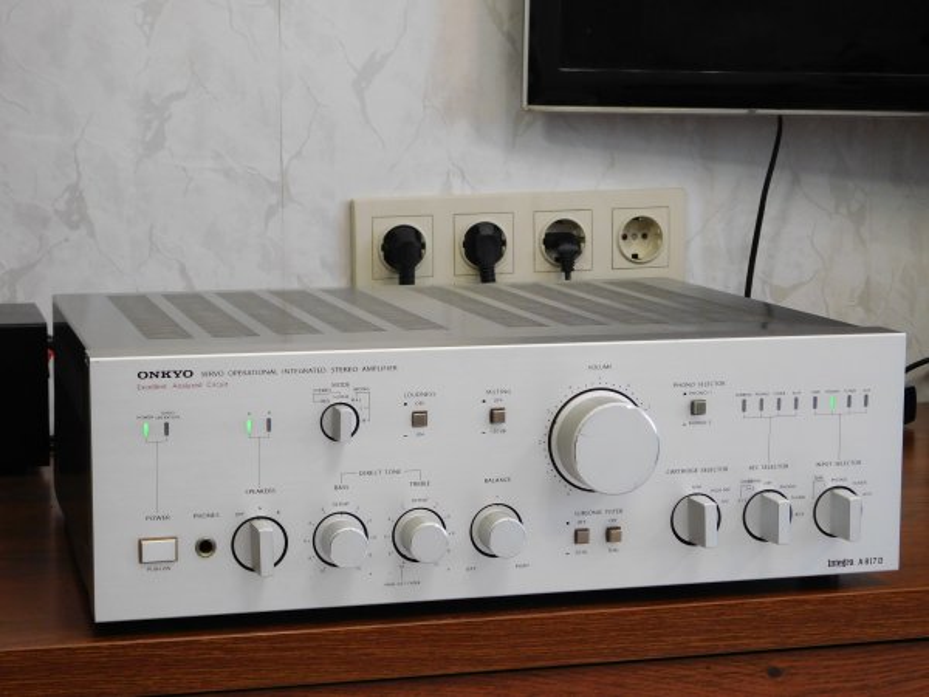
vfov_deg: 20.7
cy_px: 348
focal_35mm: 71
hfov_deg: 27.4
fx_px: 1905
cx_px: 464
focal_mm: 12.6
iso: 320
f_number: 4.3
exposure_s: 1/30
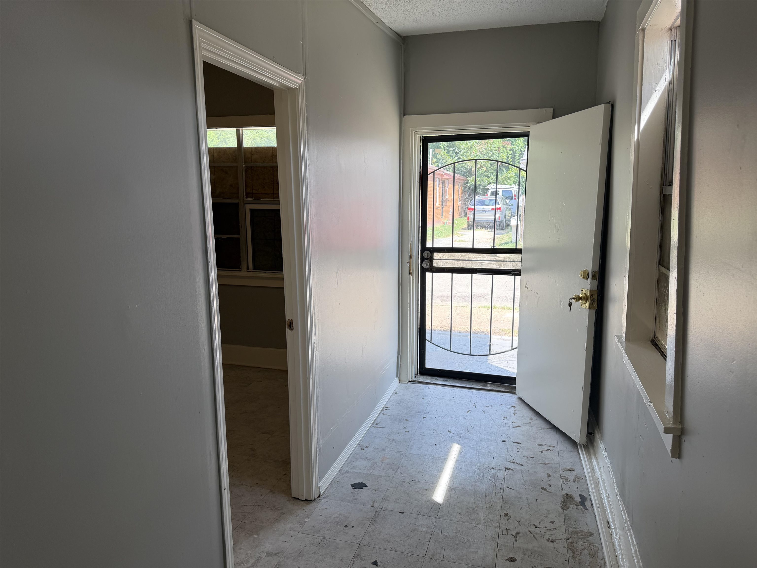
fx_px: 525
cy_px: 284
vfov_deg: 56.8
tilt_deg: -9.5
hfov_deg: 71.6
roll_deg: +0.9
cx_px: 378
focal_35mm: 24
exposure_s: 1/322
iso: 80
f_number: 1.78
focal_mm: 6.76
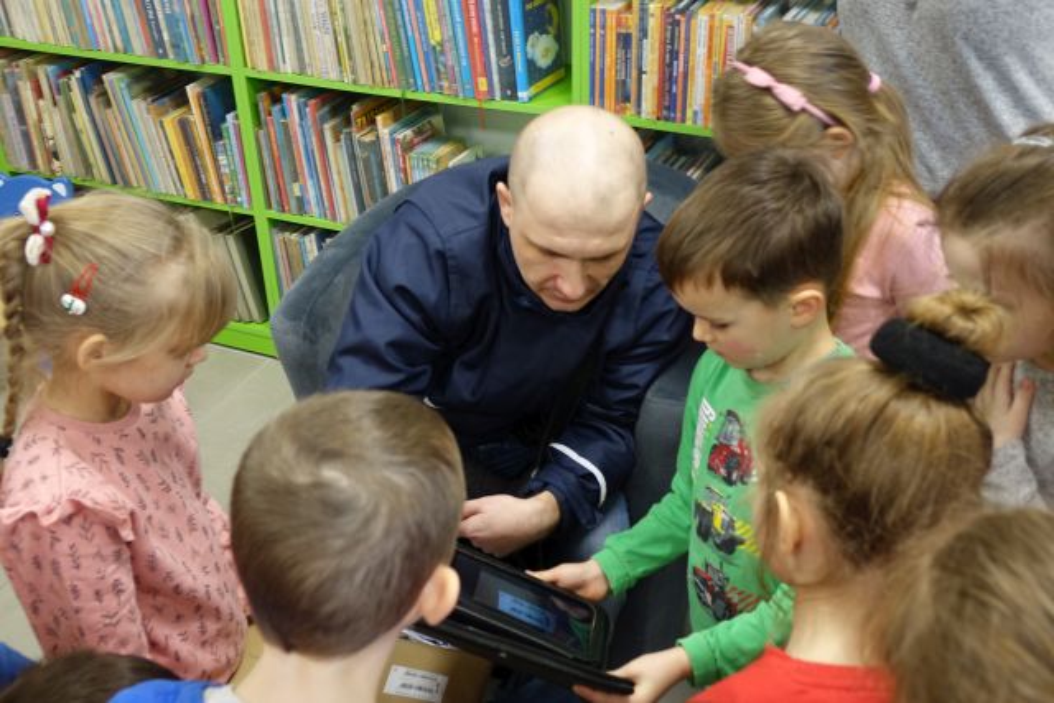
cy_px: 352
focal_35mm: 40
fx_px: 1171
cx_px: 527
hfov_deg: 48.4
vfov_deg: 33.4
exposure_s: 1/40
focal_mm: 14.53
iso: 400
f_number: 2.8
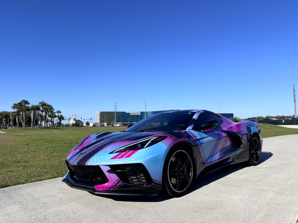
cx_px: 149
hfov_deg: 71.6
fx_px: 207
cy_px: 112
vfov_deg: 56.8
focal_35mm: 24
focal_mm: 6.86
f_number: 1.78
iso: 80
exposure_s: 1/5848
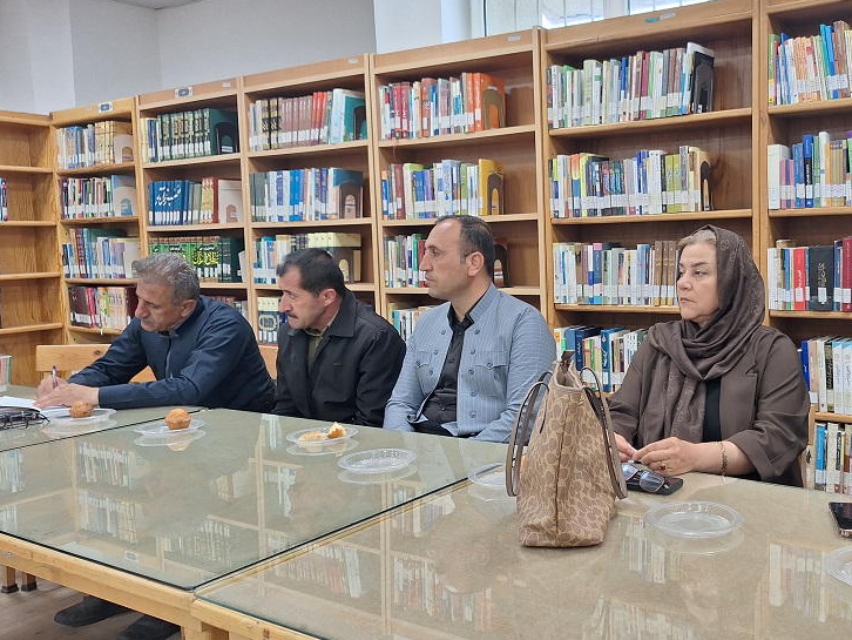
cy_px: 301
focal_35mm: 32
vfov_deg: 44.2
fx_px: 788
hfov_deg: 55.3
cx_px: 588
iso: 50
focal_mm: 5.54
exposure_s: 1/50
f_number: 1.8
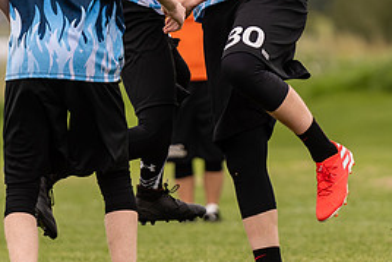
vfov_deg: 1.8
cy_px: 16
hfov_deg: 2.7
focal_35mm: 755
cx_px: 199
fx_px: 8225
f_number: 2.8
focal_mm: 200
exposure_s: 1/1000
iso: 125
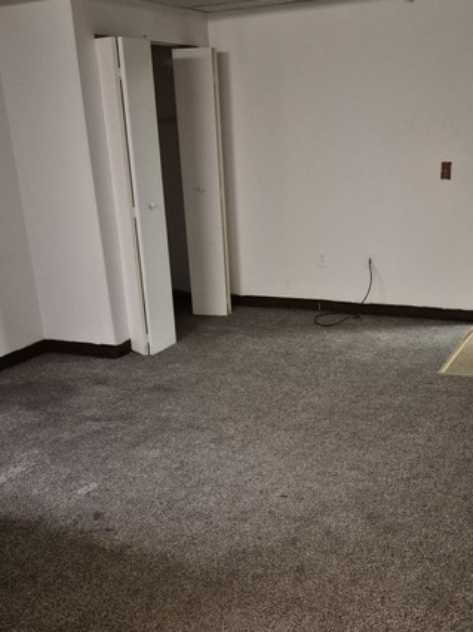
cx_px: 294
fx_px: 657
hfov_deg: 39.4
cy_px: 398
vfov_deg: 50.8
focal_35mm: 36
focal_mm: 5.4
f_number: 1.8
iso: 2000
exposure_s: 1/120
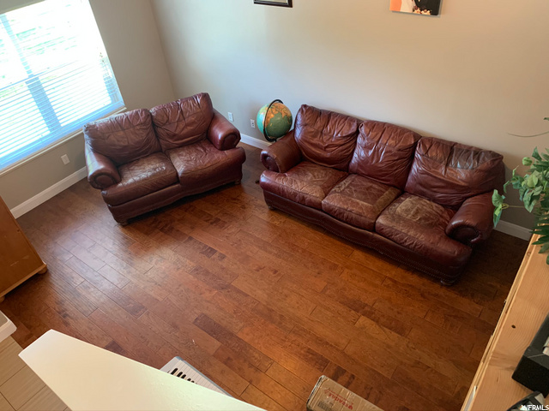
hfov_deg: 67.3
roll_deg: +7.6
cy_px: 206
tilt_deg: -40.7
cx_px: 274
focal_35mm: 26
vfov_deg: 53.1
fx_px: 412
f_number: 1.8
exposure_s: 1/40
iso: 320
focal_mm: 4.25
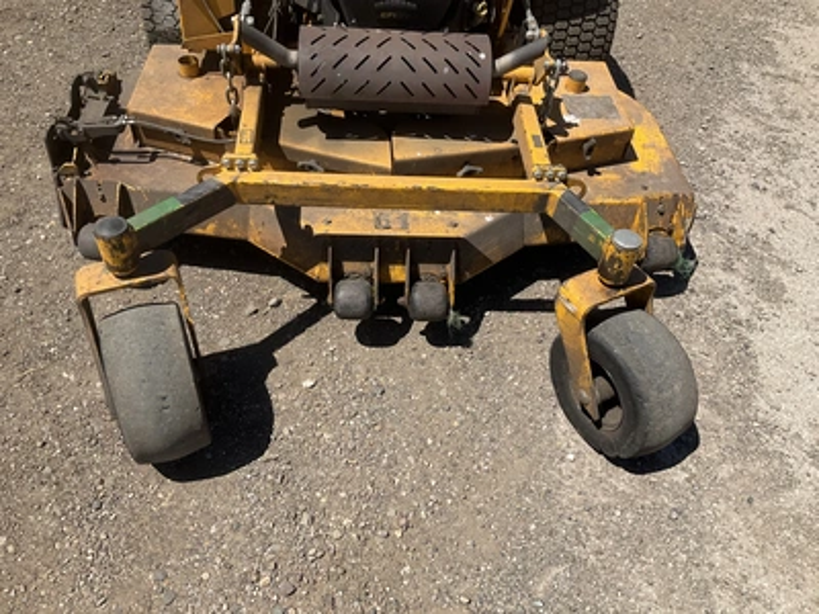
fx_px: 686
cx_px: 410
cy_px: 307
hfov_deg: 61.7
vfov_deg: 48.2
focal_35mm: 29
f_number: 1.8
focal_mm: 3
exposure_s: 1/2058
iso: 25
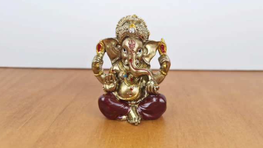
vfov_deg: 39.7
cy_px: 49
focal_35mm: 29
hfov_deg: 66.1
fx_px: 202
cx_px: 129
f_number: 1.8
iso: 50
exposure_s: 1/269
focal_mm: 5.4
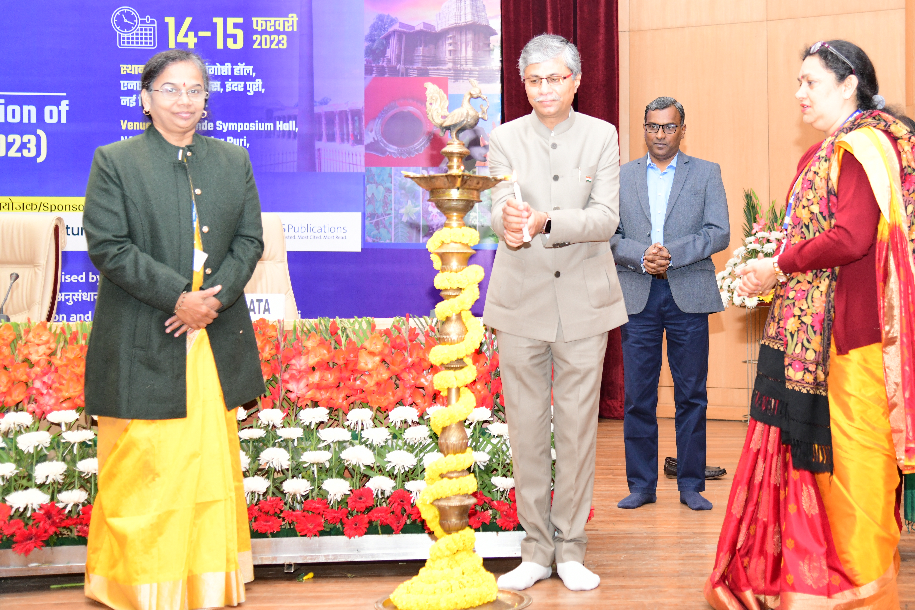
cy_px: 229
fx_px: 1525
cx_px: 568
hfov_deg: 33.3
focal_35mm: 60
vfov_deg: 22.6
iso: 1600
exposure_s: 1/80
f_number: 4
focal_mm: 48
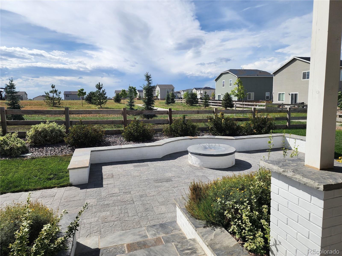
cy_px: 128
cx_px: 171
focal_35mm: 23
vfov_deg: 58.9
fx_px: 227
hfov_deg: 73.9
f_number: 1.8
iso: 12
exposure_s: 1/1756
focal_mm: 6.4
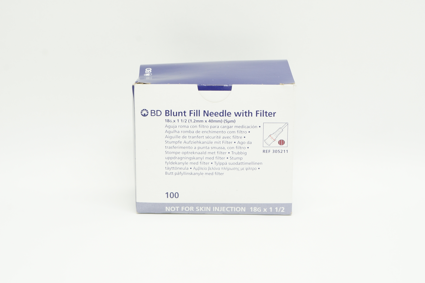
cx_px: 212
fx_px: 814
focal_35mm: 69
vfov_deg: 19.7
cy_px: 142
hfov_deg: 29.3
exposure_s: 1/15
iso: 400
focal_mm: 46
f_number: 10
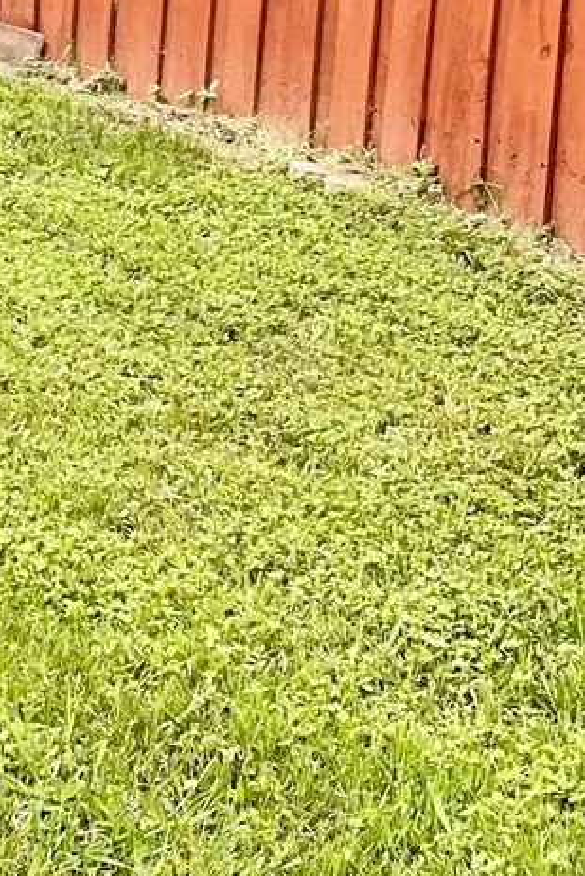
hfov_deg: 11.4
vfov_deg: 17.1
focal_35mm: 115
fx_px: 2801
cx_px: -320
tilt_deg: -4.6
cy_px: -140
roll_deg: -1.6
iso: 32
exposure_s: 1/813
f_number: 1.6
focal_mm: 5.1
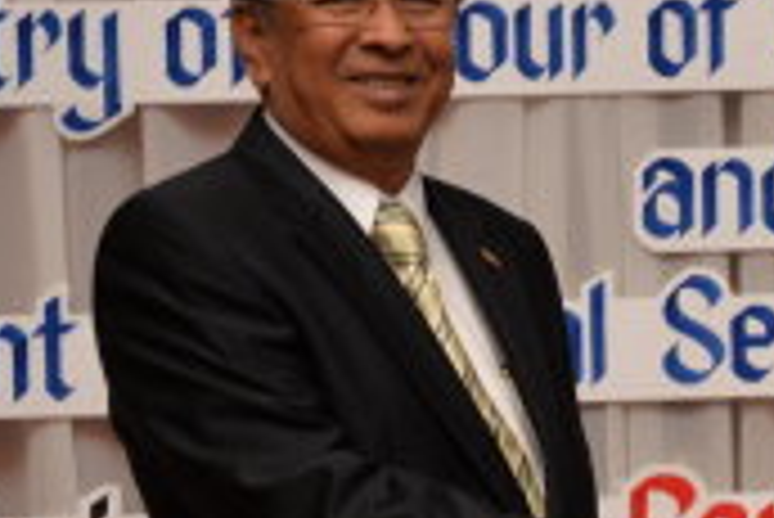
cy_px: 477
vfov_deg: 6.4
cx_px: 891
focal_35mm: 216
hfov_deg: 9.4
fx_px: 4648
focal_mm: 62
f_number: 4.5
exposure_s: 1/60
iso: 800
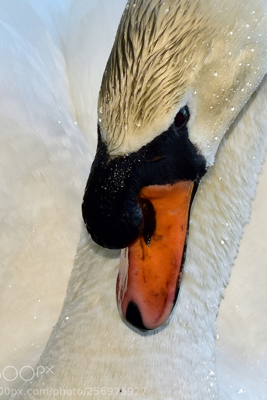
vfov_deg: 18.3
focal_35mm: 112
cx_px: 150
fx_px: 1242
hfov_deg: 12.3
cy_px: 147
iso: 200
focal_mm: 55
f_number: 8
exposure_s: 1/60
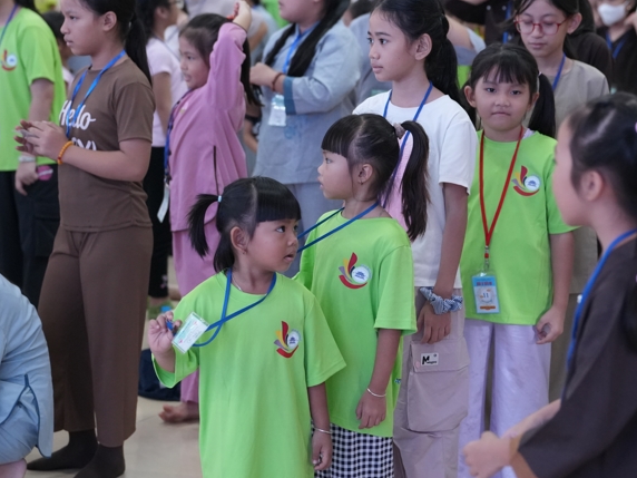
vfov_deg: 15.6
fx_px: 1748
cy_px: 225
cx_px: 338
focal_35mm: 95
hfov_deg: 20.6
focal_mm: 58
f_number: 2.8
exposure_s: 1/250
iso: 4000
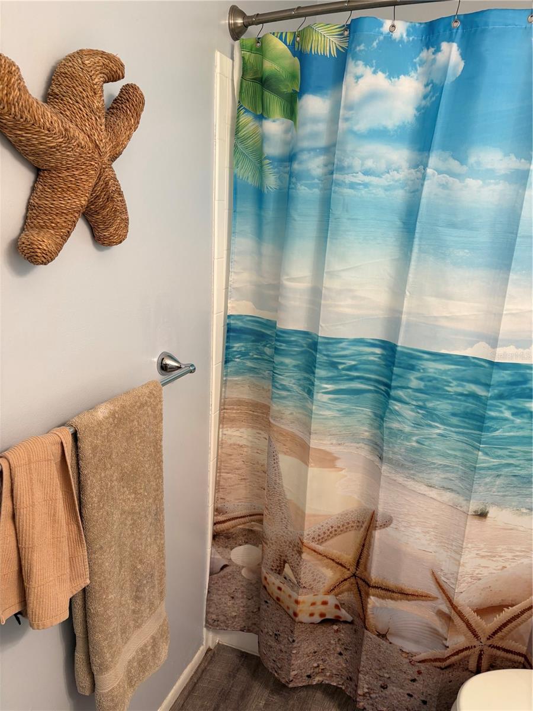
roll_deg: -2.7
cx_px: 266
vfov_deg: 67.3
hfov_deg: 53.1
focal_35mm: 26
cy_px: 356
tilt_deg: -15.0
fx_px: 534
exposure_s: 1/60
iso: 100
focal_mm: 5.96
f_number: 1.6
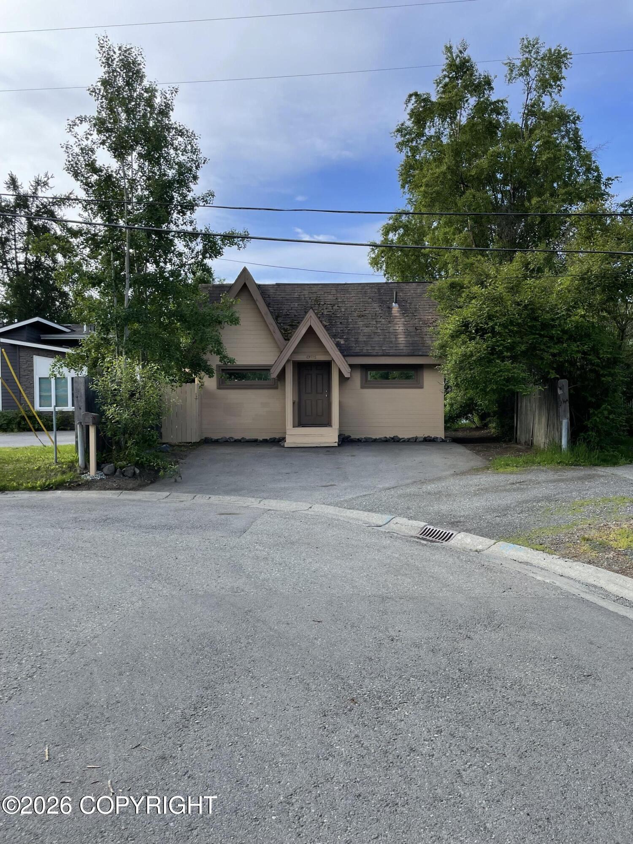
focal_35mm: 26
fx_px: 634
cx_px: 316
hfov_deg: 53.1
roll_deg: +2.1
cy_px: 422
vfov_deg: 67.3
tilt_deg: +0.9
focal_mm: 4.2
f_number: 1.6
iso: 32
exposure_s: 1/2020
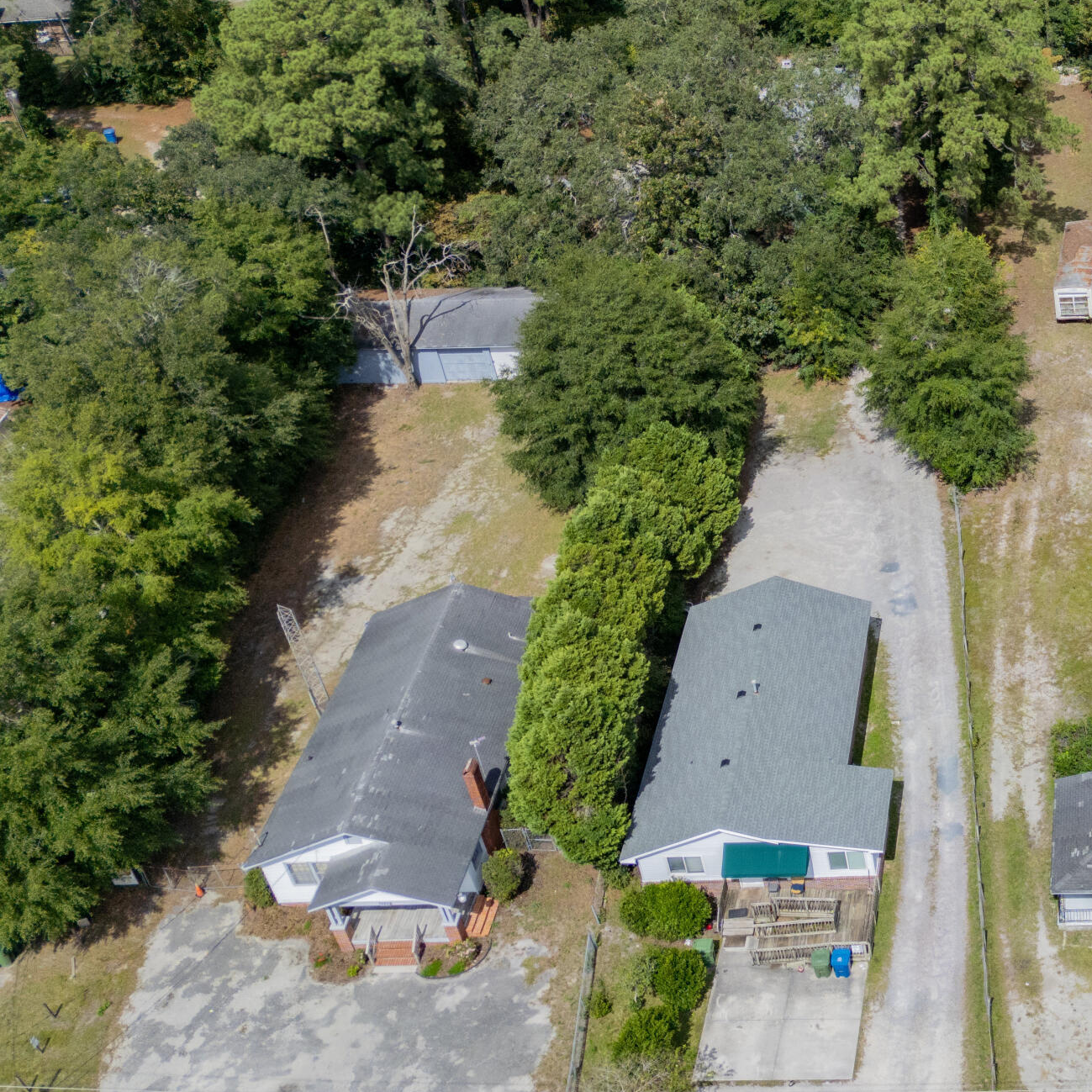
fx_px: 1749
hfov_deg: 31.7
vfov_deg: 34.7
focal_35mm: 49
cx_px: 1126
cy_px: 513
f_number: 1.7
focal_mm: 6.72
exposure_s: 1/3000
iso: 130
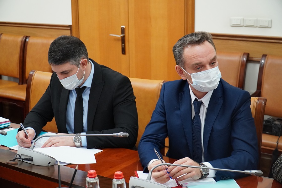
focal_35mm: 58
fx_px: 458
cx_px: 141
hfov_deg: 34.2
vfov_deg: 23.2
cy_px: 94
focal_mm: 39
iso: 2500
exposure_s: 1/160
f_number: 4
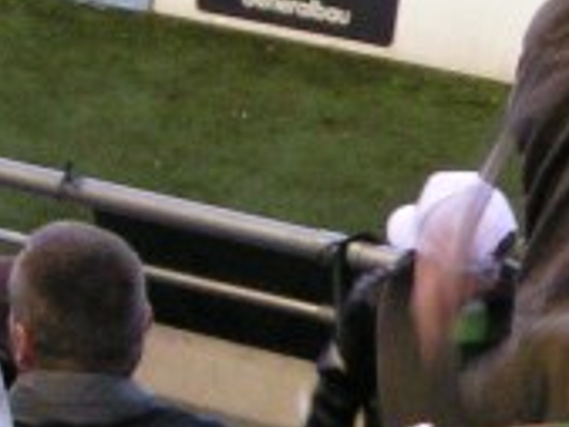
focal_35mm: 180
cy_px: 239
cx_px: 532
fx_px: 2961
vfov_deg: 8.3
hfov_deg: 10.9
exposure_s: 1/25
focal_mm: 5.8
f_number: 2.8
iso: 200
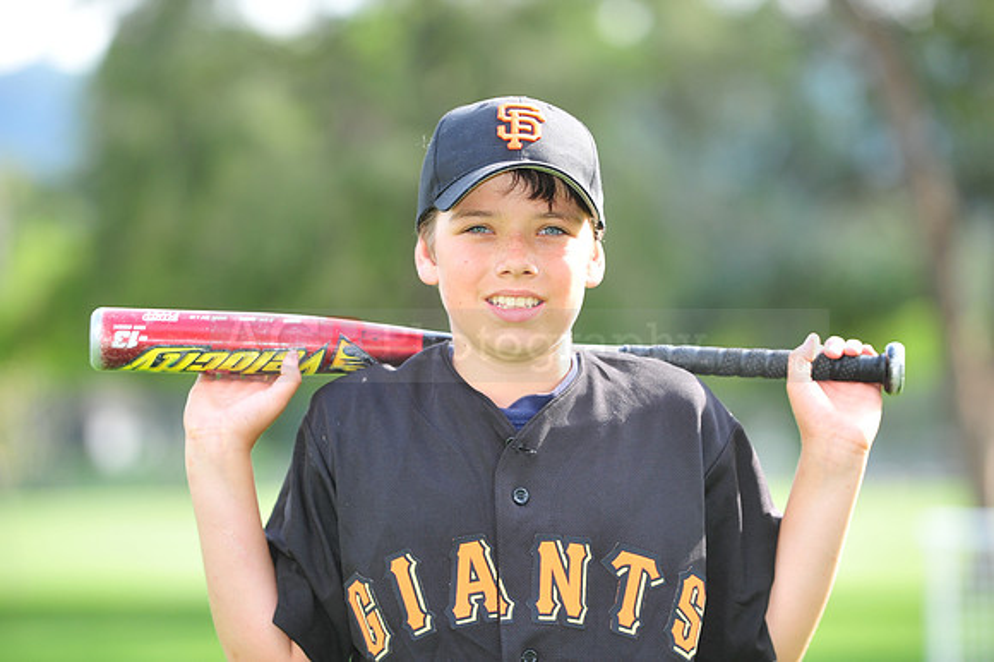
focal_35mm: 200
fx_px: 5519
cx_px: 497
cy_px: 331
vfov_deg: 6.9
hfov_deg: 10.3
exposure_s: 1/400
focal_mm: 200
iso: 400
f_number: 4.5
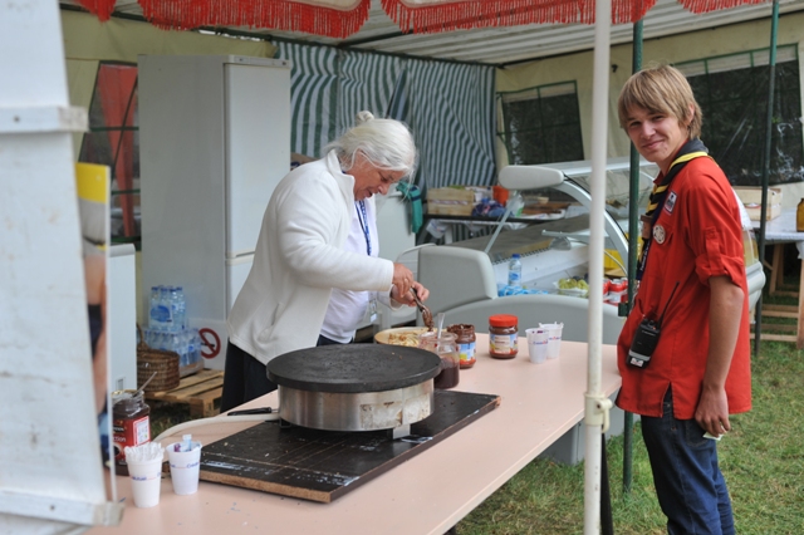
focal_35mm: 50
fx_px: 1116
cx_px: 402
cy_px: 268
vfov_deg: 27.0
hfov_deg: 39.6
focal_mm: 50
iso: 250
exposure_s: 1/500
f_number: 5.6
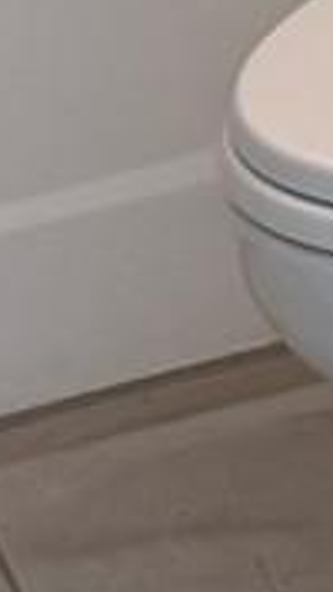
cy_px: -1267
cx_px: 889
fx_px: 3692
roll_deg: -0.6
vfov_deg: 7.8
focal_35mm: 235
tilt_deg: -7.3
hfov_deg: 5.0
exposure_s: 1/120
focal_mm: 6.76
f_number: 1.78
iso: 125
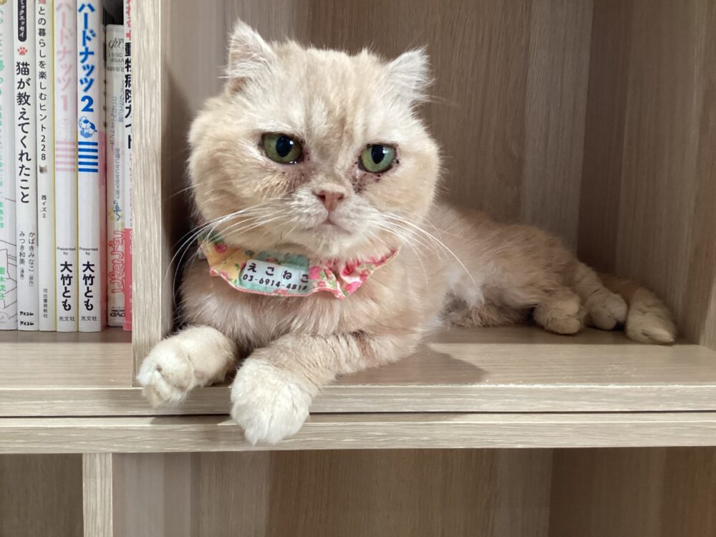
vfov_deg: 45.4
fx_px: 641
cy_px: 268
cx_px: 358
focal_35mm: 31
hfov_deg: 58.4
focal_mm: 3.3
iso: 250
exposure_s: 1/60
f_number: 2.4
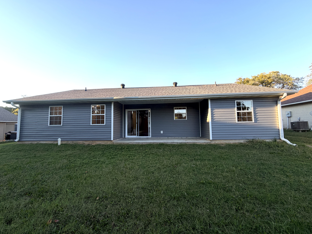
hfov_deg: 102.1
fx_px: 126
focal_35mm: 14
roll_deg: +0.9
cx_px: 156
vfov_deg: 85.7
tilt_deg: +3.4
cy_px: 117
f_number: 2.2
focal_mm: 2.22
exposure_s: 1/430
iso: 64
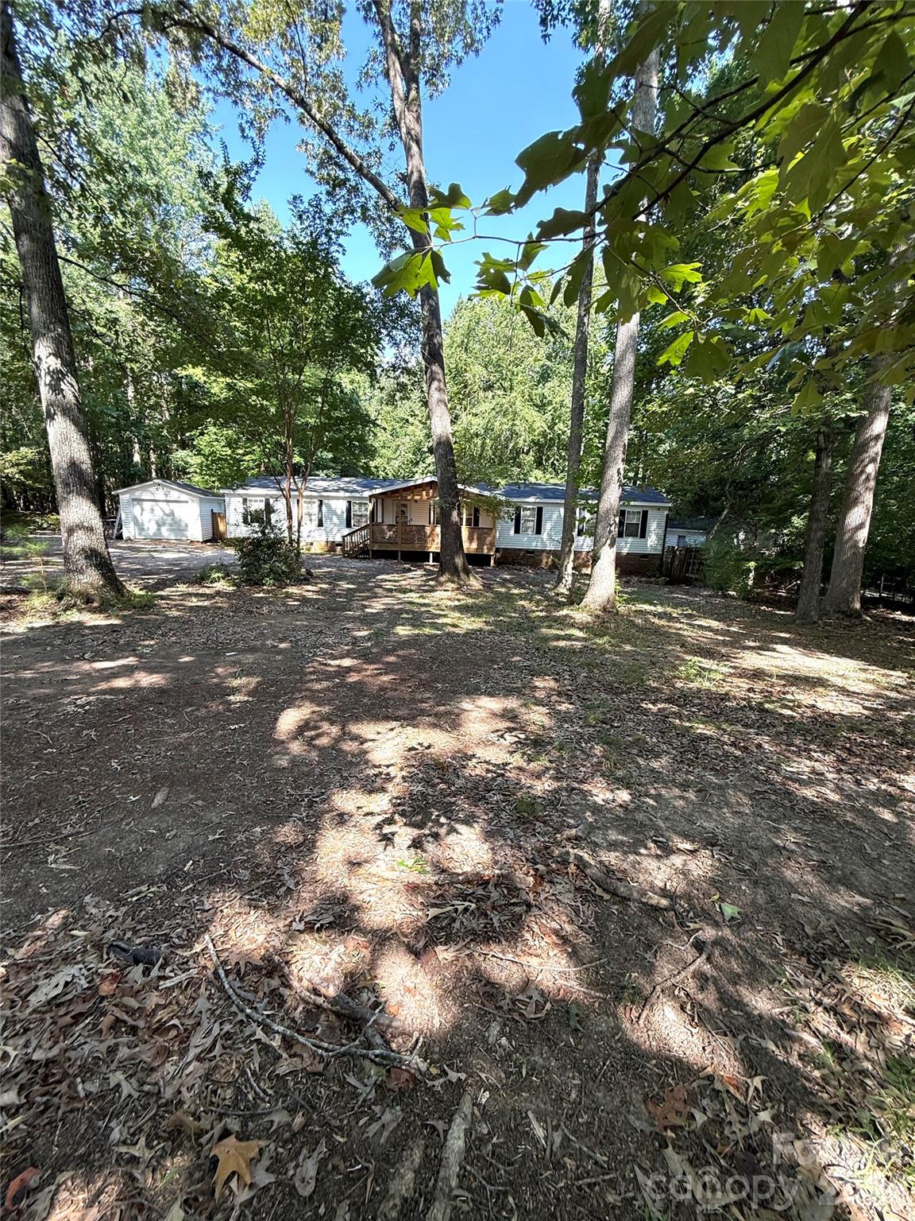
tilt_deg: -10.7
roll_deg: -1.9
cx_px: 458
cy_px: 610
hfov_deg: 85.7
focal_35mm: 14
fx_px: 493
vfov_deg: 102.1
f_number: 2.2
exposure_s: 1/194
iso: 64
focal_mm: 2.22
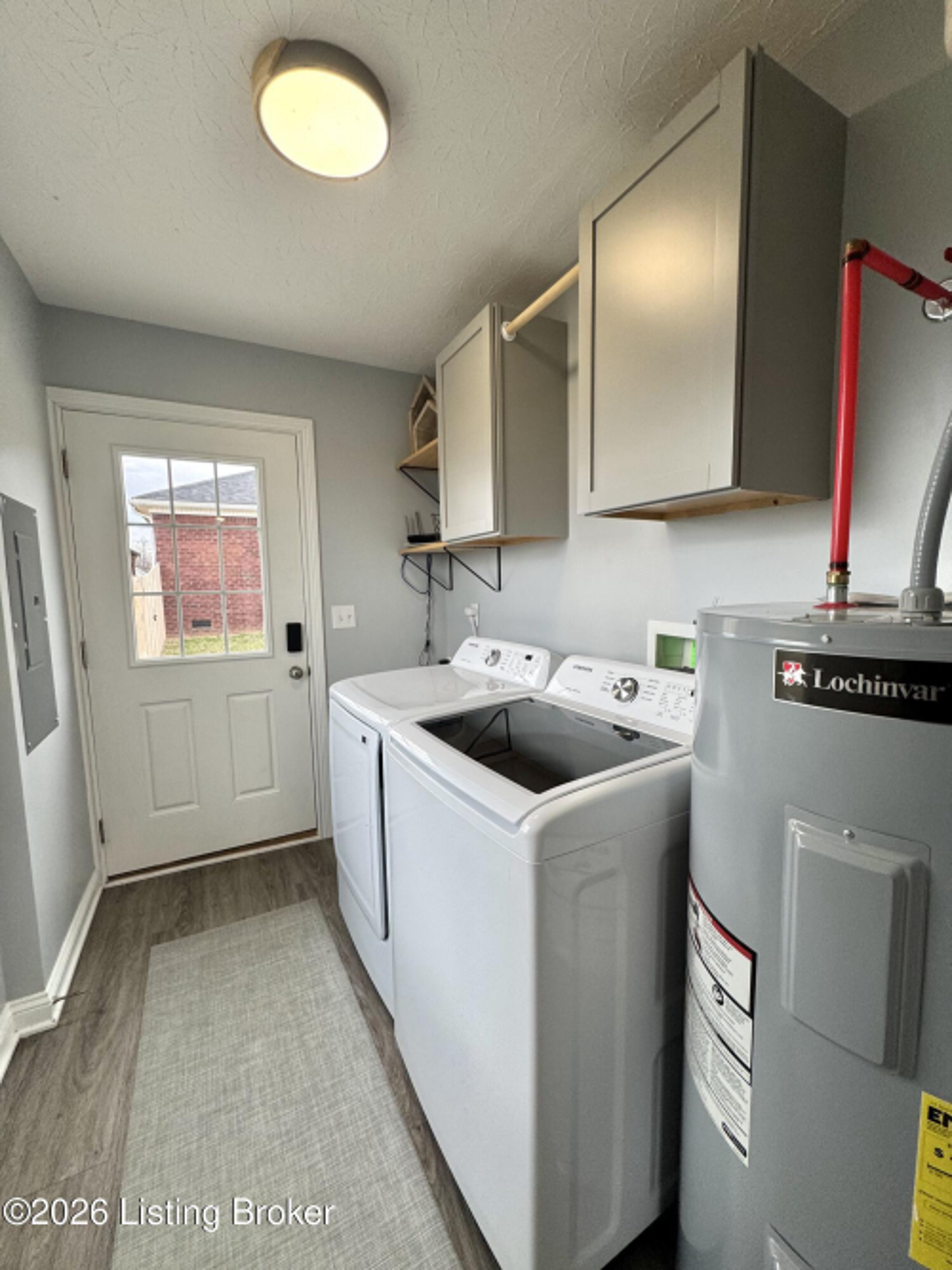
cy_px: 635
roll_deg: +0.9
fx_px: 514
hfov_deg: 85.7
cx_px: 476
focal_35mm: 14
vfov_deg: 102.1
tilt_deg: -4.4
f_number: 2.2
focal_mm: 2.22
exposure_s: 1/120
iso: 100
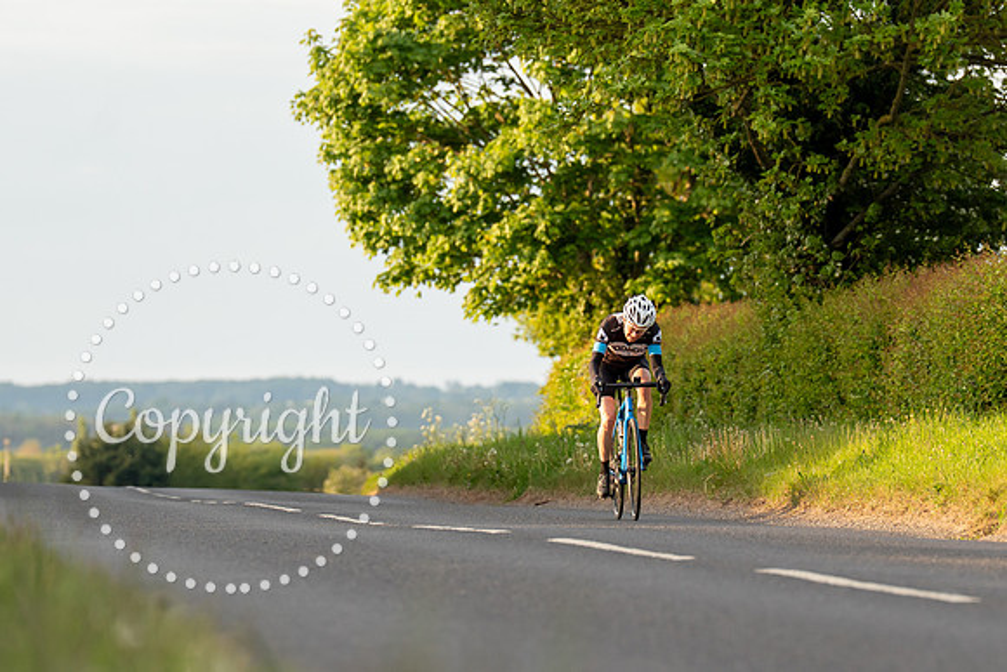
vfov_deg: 4.4
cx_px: 621
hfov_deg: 6.6
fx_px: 8693
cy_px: 425
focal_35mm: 311
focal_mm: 200
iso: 640
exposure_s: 1/1000
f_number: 4
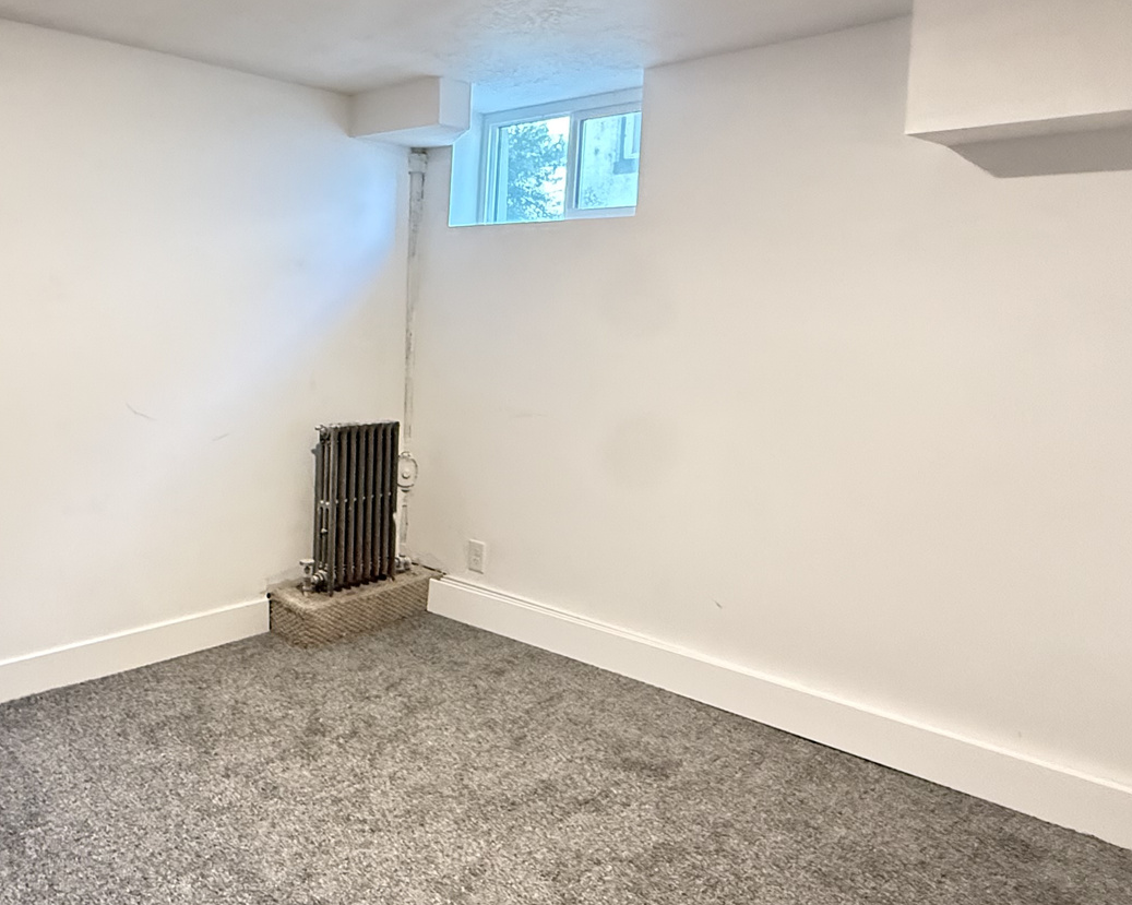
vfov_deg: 52.9
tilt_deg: -5.3
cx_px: 341
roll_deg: -1.9
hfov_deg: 61.8
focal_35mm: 27
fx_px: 904
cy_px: 374
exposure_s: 1/60
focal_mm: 2.22
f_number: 2.2
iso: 800
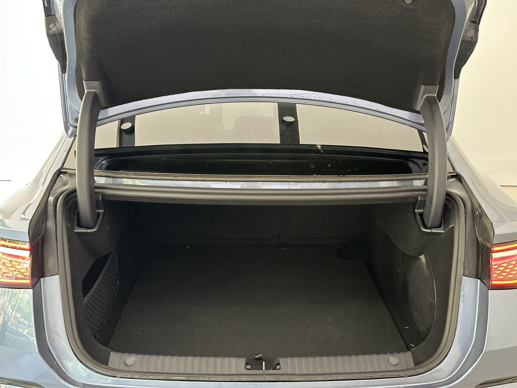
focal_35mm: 48
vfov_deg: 30.3
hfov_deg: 39.7
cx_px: 258
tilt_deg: -14.2
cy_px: 194
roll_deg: -1.2
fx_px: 717
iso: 250
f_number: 1.78
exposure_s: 1/50
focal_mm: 6.86
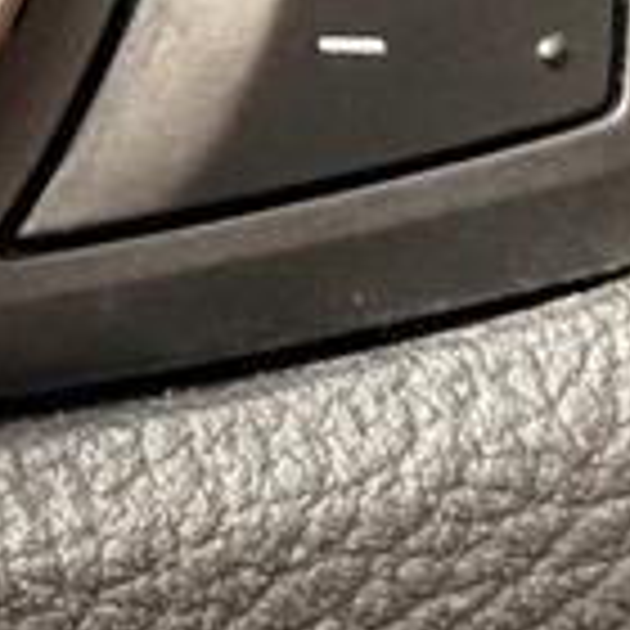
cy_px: -873
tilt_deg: -20.0
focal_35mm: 389
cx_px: -693
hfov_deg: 4.4
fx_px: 8010
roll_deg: -3.2
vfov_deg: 4.4
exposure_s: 1/168
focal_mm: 6.76
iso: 200
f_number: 1.78
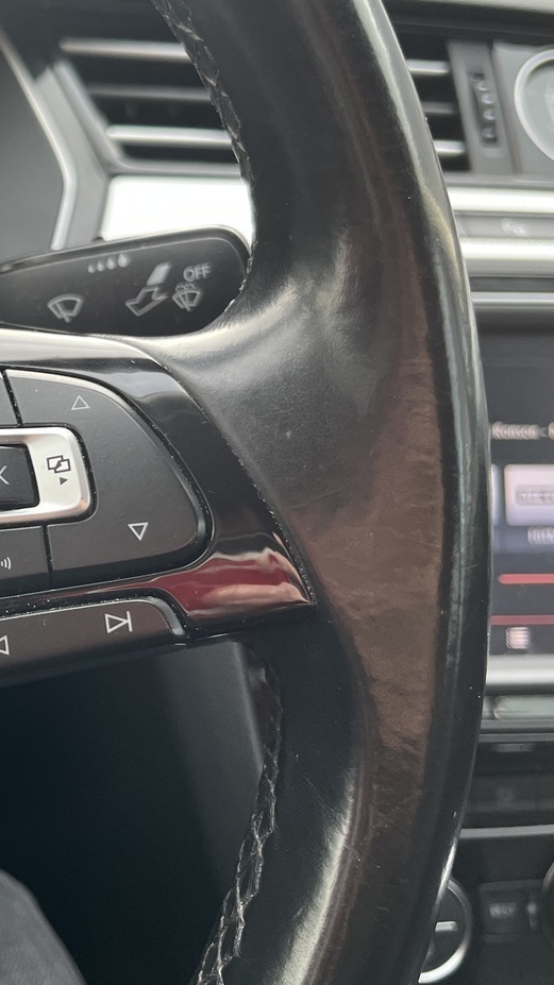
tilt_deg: -26.6
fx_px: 1150
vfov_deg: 46.3
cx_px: -128
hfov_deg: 24.3
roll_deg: -0.2
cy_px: 432
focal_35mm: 44
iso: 80
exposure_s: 1/122
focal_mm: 5.1
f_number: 1.6
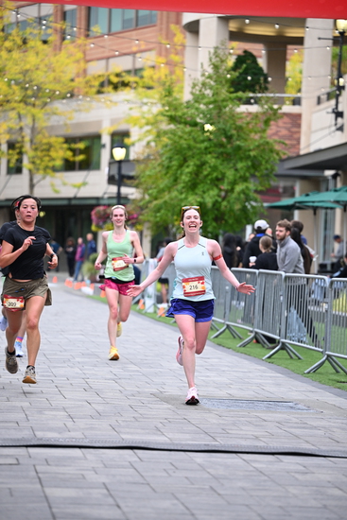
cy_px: 260
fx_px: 1662
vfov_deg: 17.8
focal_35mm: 115
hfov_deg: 11.9
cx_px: 174
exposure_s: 1/1600
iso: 1000
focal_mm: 115
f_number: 2.8
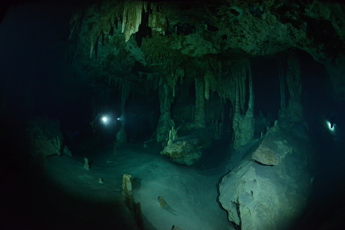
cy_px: 115
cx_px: 172
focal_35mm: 16
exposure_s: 1/60
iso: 6400
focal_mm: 16
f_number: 7.1
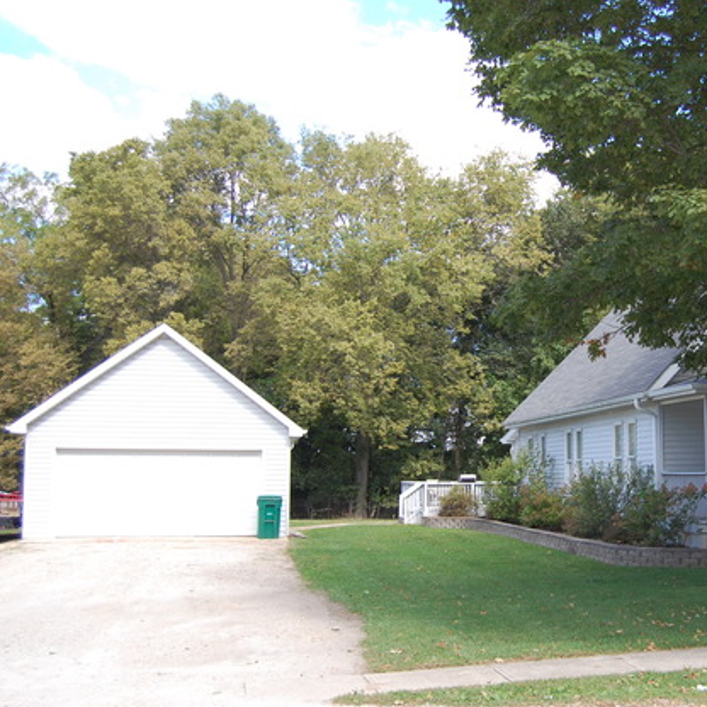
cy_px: 354
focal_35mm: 47
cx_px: 540
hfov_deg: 35.2
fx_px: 1086
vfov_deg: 36.1
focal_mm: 24
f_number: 4
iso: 400
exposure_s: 1/500
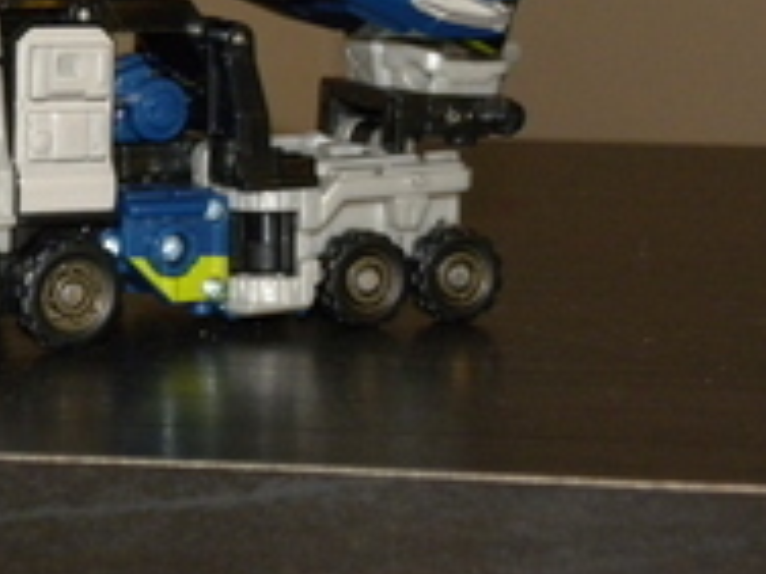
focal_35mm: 163
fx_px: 3607
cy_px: 57
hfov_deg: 12.1
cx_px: 134
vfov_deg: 9.1
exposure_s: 1/30
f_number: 4
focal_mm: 15.1
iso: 400
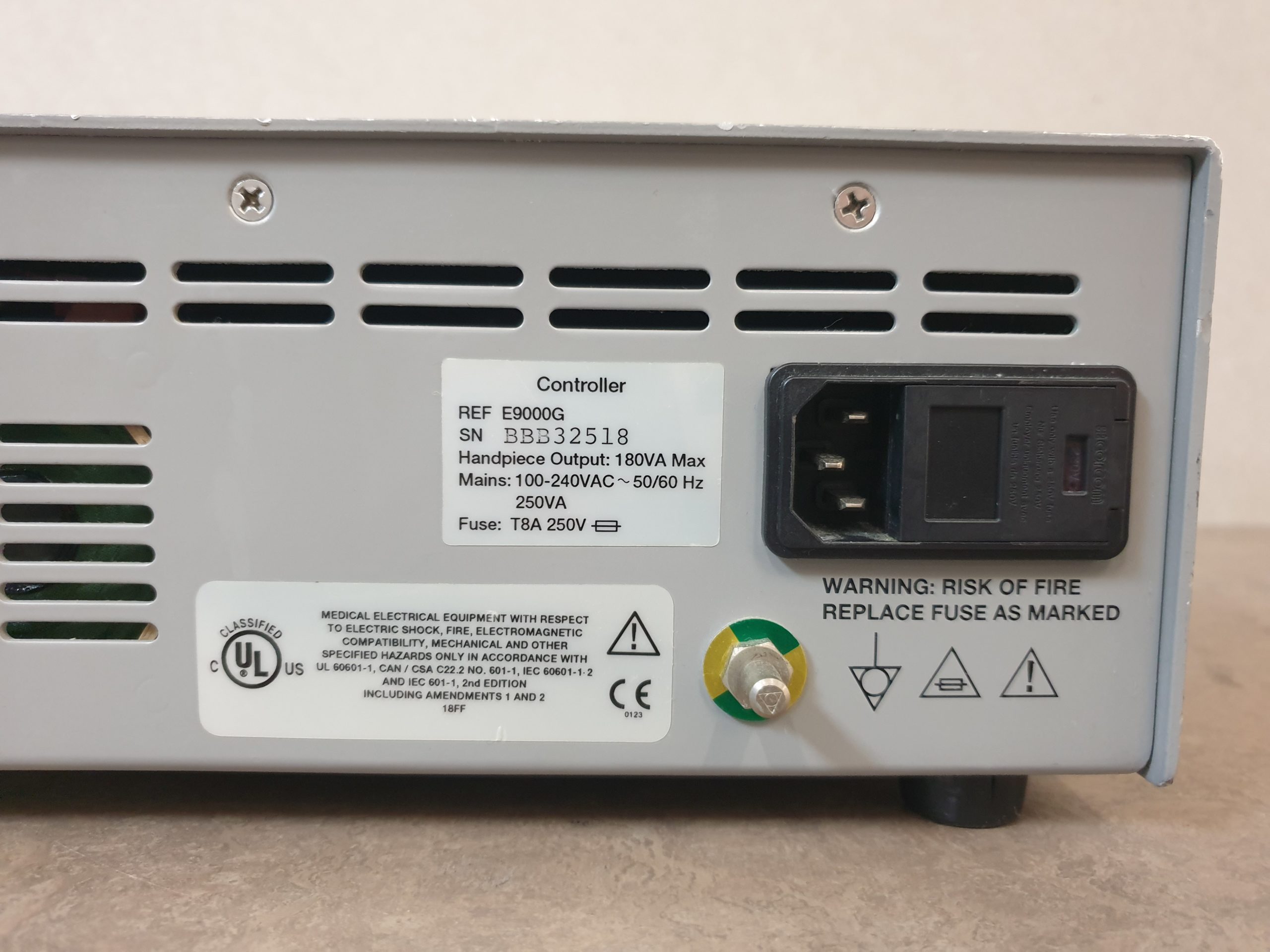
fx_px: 954
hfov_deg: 67.3
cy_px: 476
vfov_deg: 53.1
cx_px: 635
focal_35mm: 26
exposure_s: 1/50
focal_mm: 4.3
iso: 250
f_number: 1.5
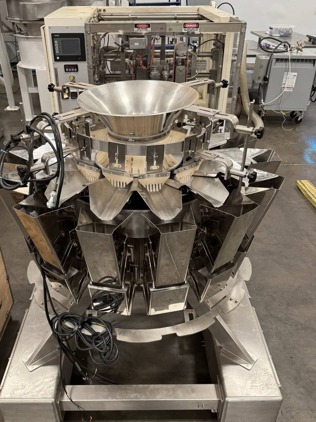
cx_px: 145
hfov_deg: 45.4
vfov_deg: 58.3
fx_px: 377
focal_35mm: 31
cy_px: 227
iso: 250
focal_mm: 6.8
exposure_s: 1/60
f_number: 1.8
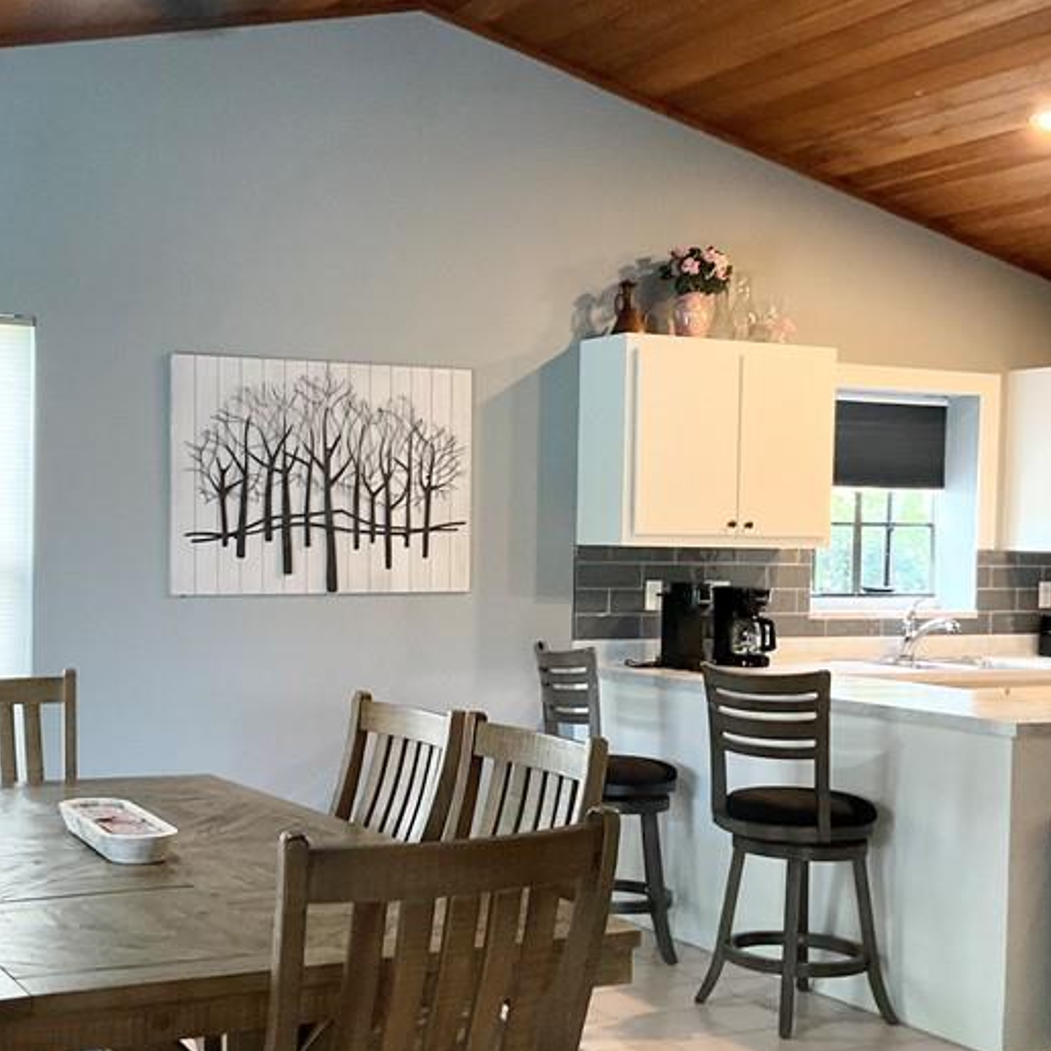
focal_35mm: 51
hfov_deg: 33.3
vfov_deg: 33.3
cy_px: 604
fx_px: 1752
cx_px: 406
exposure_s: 1/60
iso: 160
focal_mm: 3
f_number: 1.8
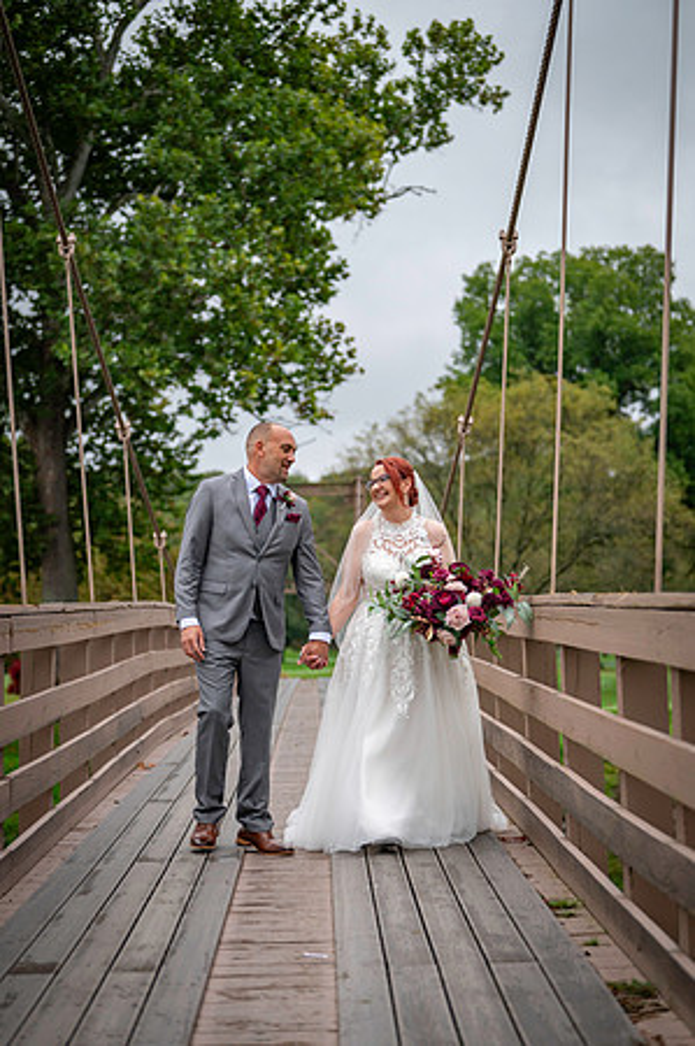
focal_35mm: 70
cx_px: 348
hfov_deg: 19.4
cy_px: 523
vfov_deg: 28.9
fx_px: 2032
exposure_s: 1/2000
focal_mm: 70
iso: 640
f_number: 2.8
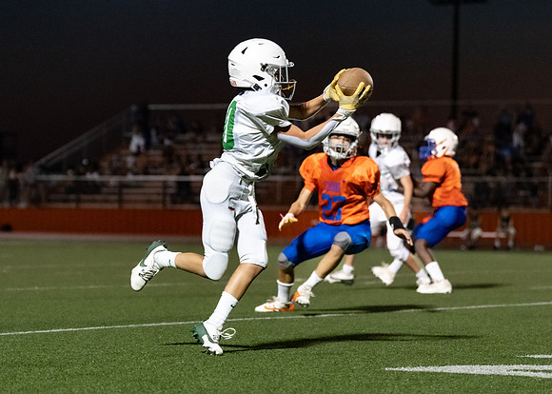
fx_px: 2443
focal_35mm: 156
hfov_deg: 12.9
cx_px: 237
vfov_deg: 9.2
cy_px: 188
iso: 4000
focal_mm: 95
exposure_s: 1/1000
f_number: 2.8
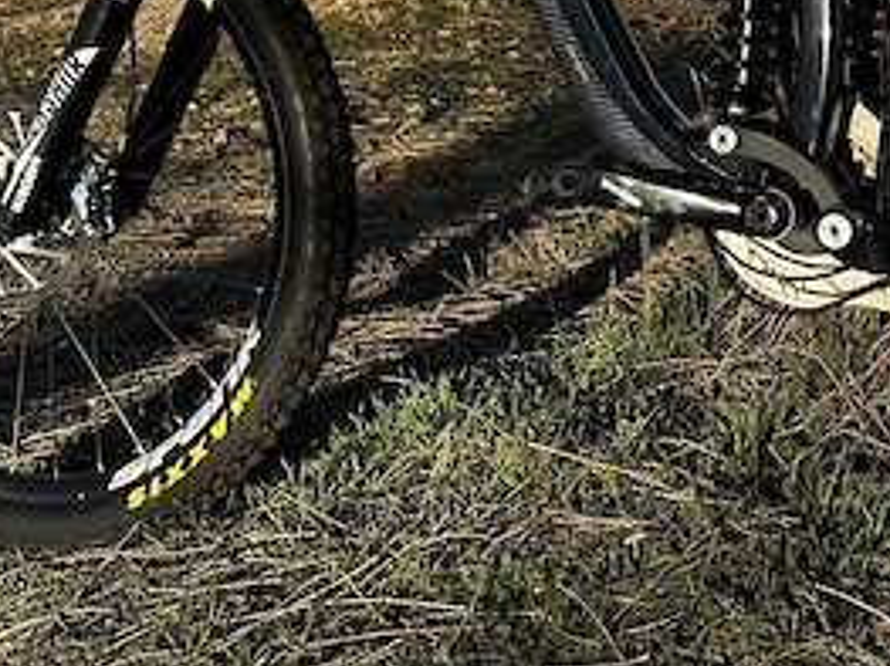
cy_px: -37
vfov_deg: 19.4
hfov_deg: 26.0
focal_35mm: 73
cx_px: 768
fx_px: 1876
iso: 80
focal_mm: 6.86
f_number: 1.78
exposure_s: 1/2469
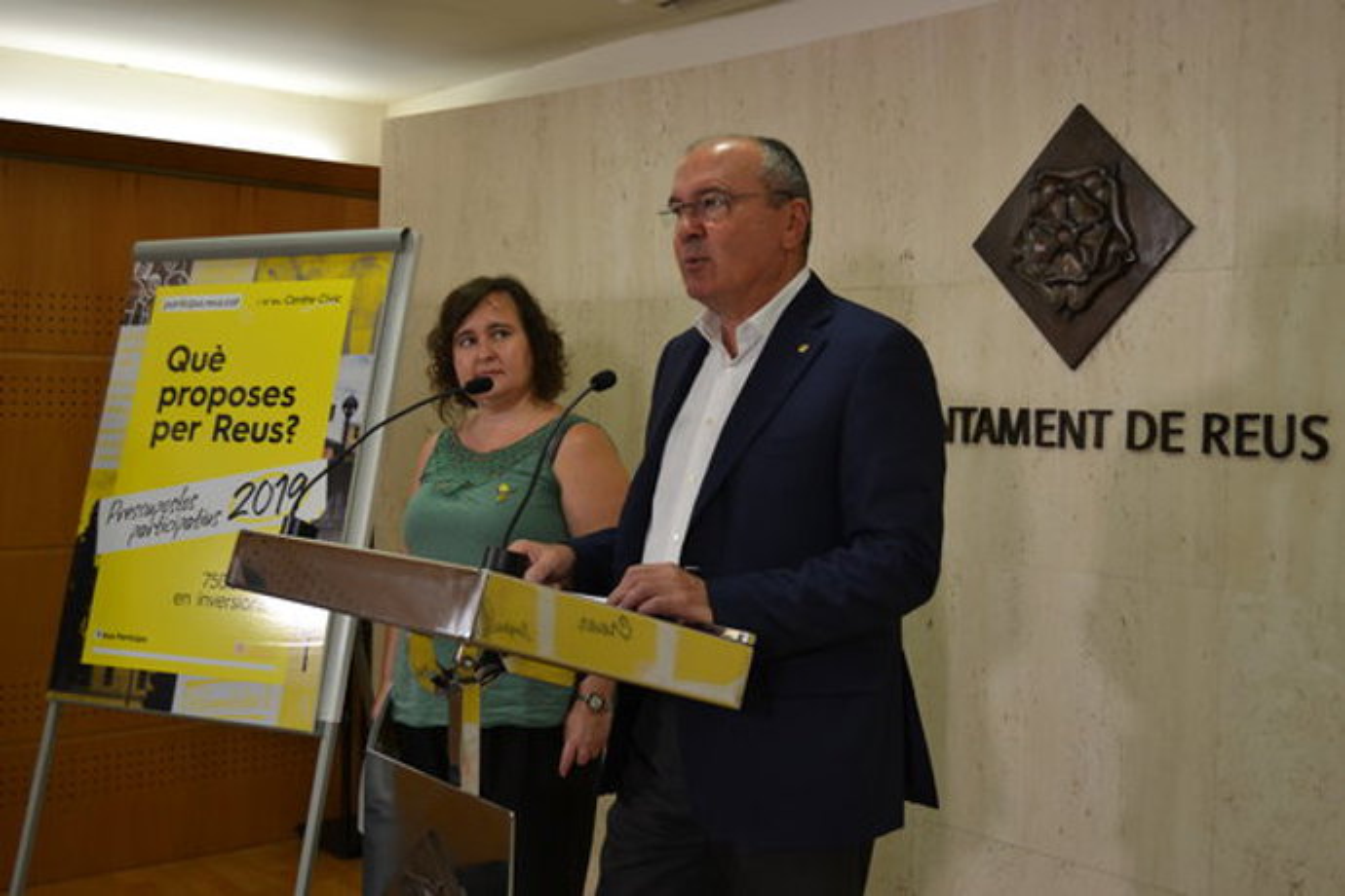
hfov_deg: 49.6
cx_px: 672
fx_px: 1457
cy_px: 448
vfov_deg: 34.2
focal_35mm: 39
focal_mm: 26
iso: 400
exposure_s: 1/80
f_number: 4.5
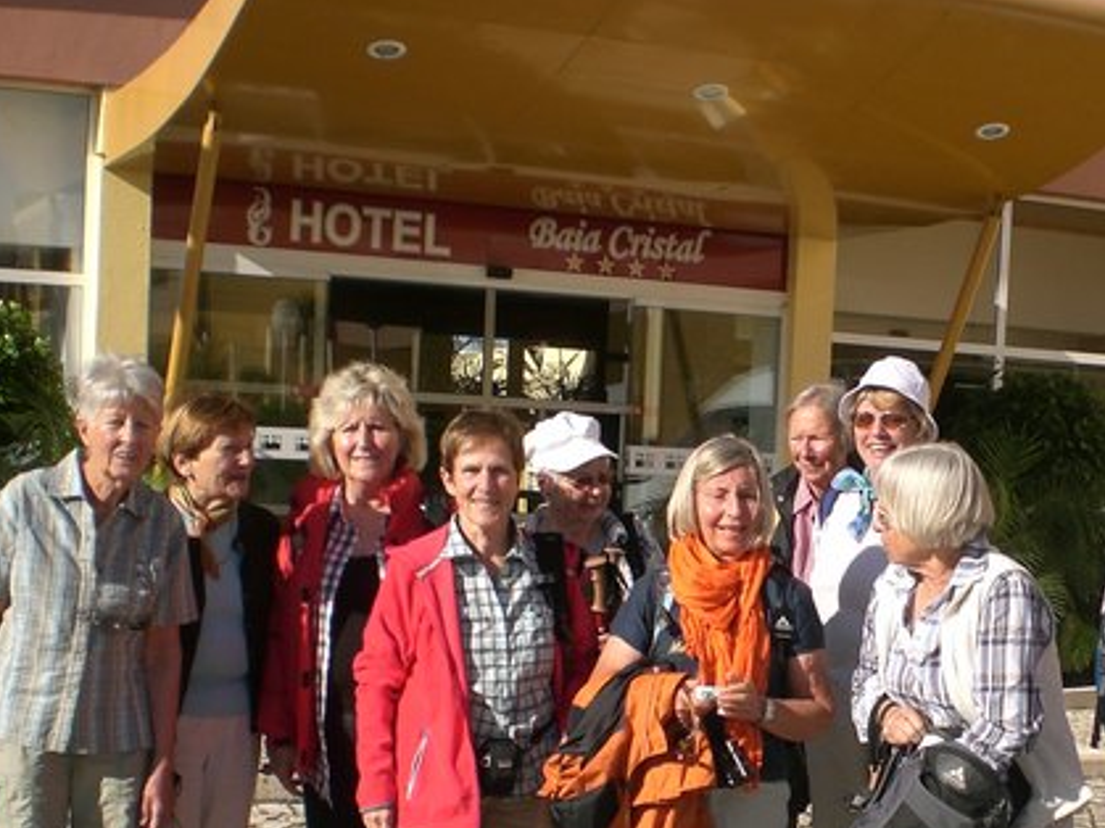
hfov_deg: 28.2
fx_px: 2170
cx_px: 831
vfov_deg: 21.3
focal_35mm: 68
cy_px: 672
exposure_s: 1/500
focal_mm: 6.3
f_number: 4.4
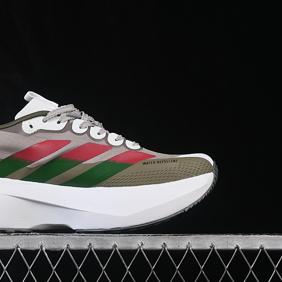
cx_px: 66
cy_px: 142
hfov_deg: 17.3
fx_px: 922
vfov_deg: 17.4
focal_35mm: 100
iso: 160
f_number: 8
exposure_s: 1/80
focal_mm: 50
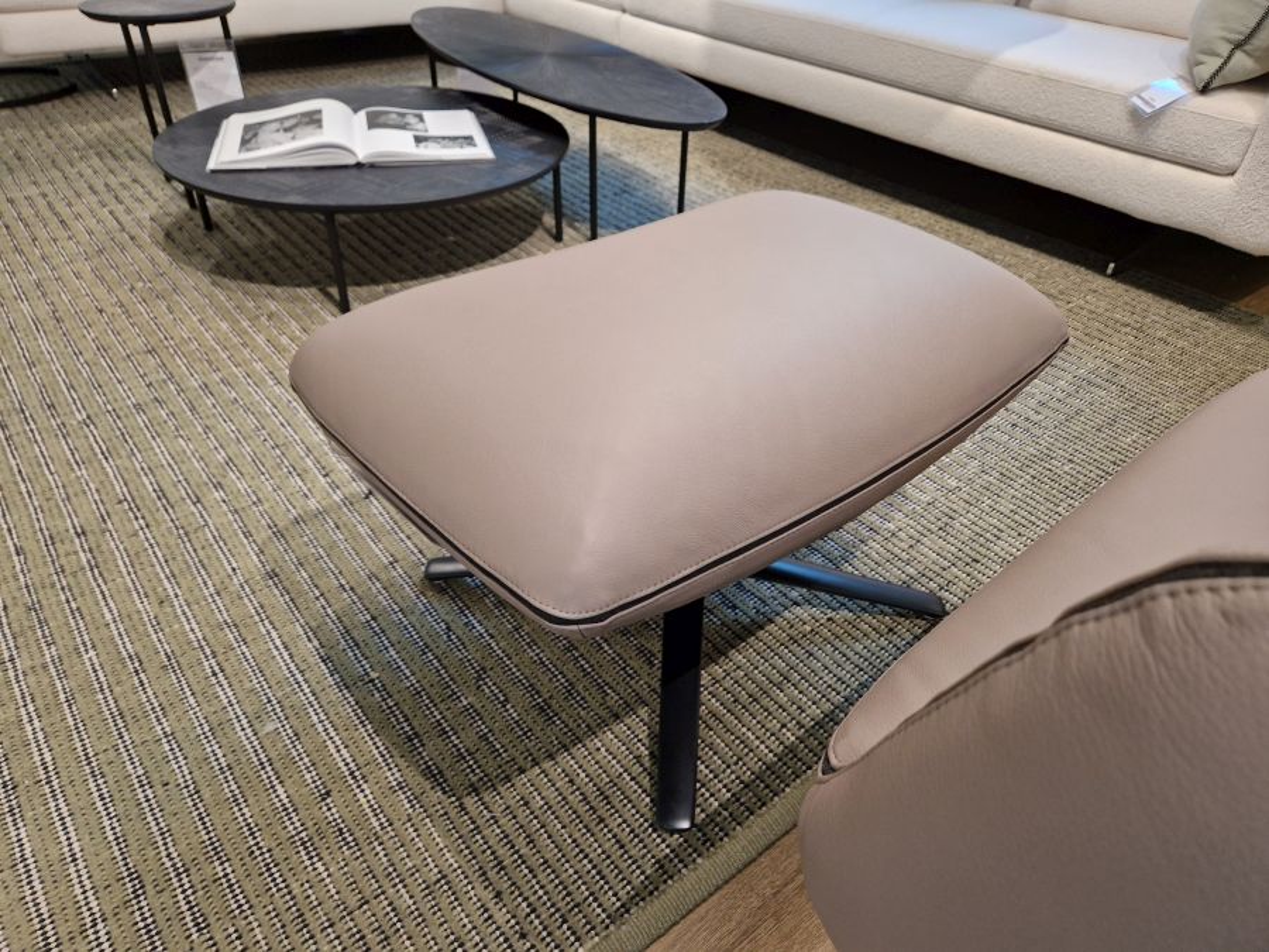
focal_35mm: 23
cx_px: 634
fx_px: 843
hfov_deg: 73.9
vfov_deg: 58.9
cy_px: 476
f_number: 1.8
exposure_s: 1/180
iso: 200
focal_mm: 5.4
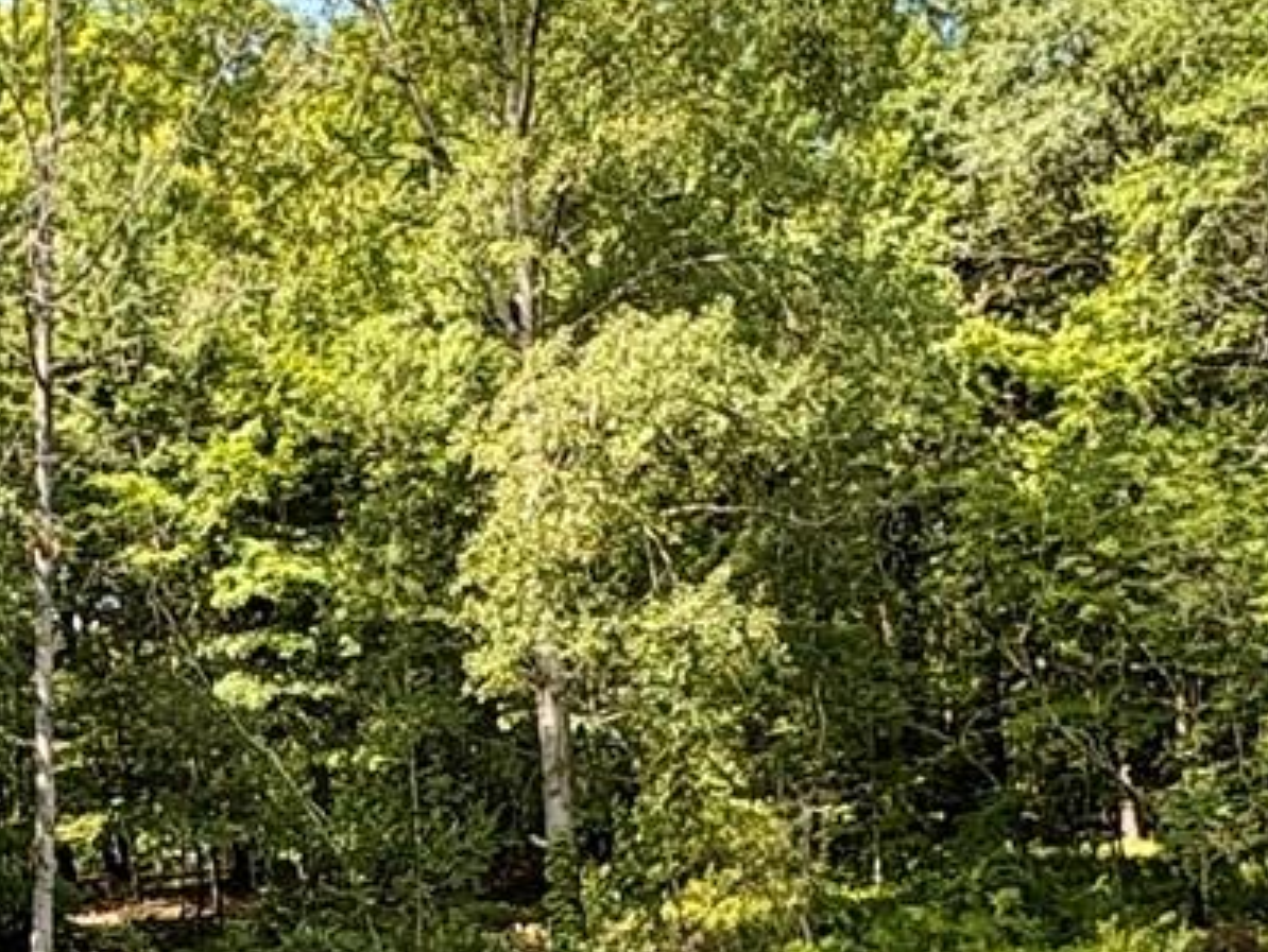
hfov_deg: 26.7
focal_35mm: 72
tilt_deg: -3.4
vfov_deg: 19.5
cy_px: 1083
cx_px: 331
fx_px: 2639
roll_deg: +2.0
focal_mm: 2.22
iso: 40
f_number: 2.2
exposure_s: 1/440
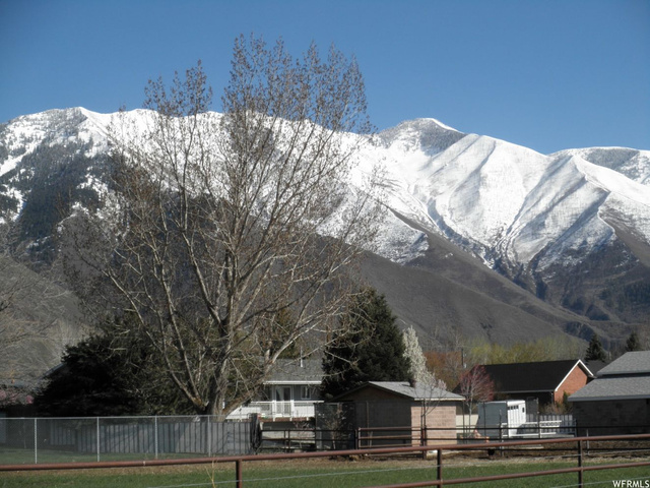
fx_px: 1371
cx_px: 325
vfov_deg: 20.2
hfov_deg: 26.7
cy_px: 244
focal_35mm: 73
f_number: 11.3
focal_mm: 12.9
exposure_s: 1/100
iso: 64
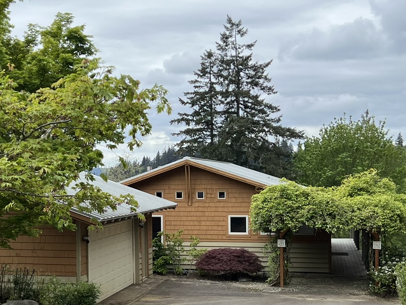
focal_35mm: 61
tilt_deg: -1.1
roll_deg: +0.9
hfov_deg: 31.5
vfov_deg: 23.9
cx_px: 140
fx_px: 716
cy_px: 202
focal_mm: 5.7
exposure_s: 1/1468
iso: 50
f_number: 1.5
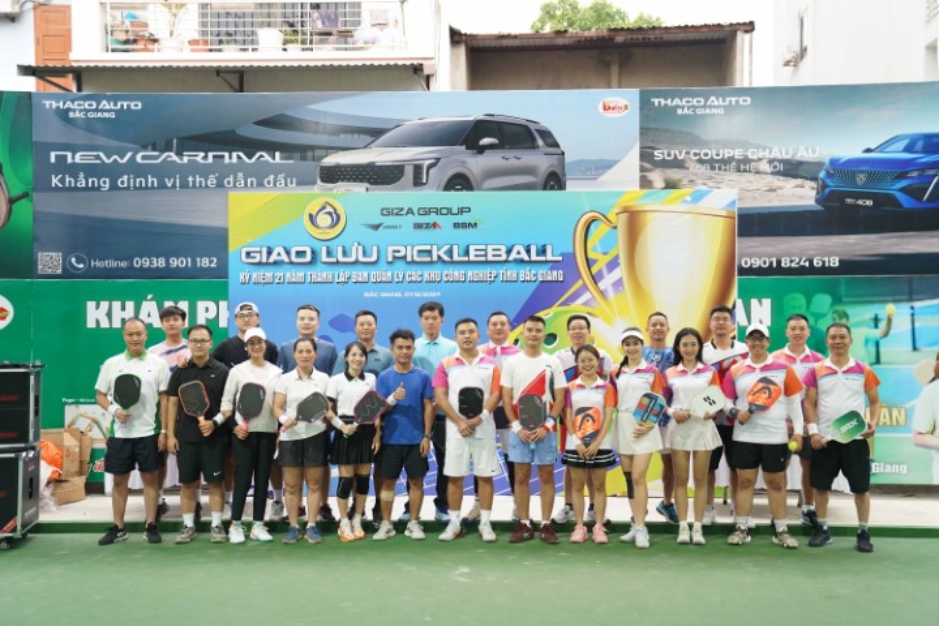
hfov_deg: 48.5
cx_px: 470
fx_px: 1043
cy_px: 313
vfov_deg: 33.4
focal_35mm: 40
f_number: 3.2
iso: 1000
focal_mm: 40
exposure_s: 1/160
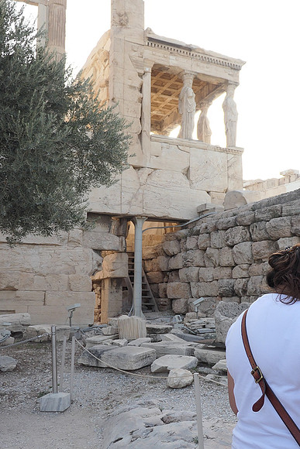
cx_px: 150
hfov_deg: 36.9
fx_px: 450
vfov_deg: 53.1
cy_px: 224
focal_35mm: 36
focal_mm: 8.8
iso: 250
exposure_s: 1/1000
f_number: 3.3
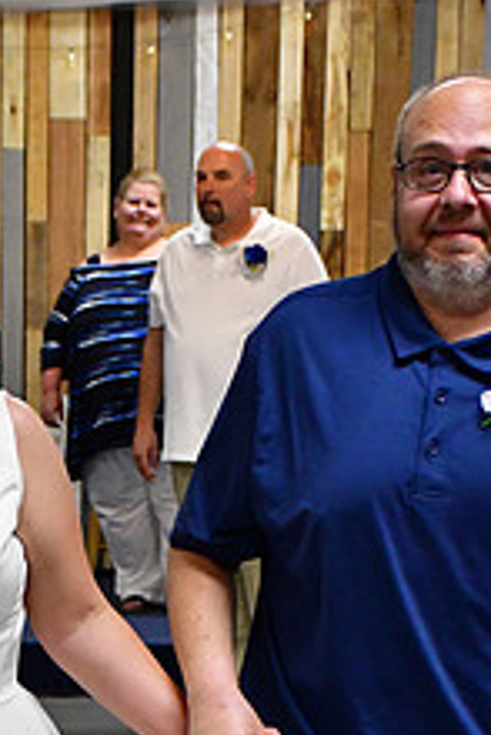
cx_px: 109
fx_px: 3064
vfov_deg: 13.3
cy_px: 902
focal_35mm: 150
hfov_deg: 9.1
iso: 3200
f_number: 4.2
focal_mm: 38
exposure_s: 1/125
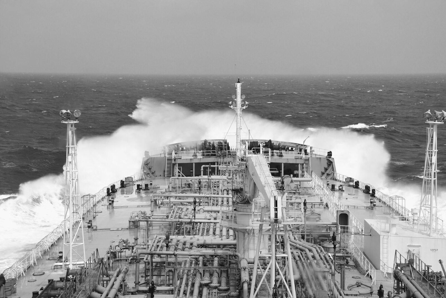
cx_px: 223
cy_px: 149
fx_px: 929
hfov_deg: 27.0
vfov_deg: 18.2
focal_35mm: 75
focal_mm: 50
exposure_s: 1/500
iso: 200
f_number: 11
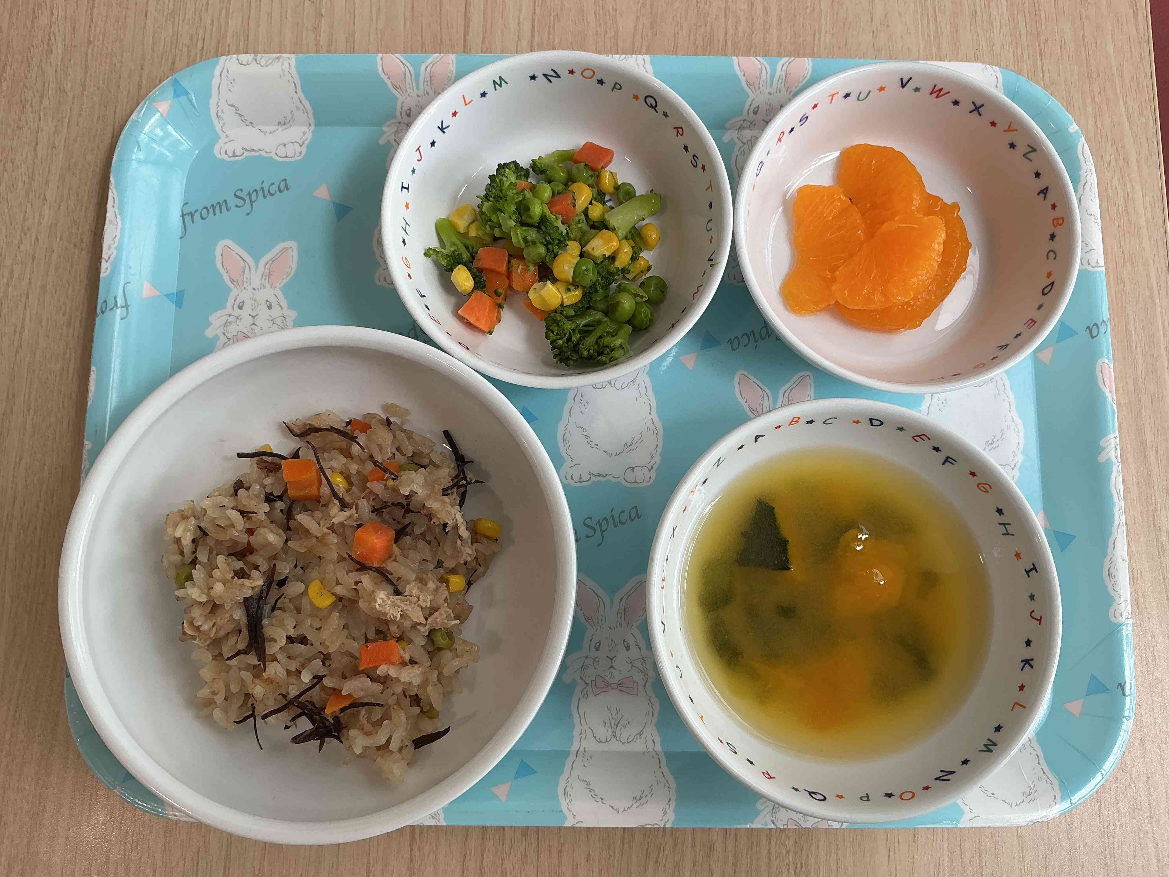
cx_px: 584
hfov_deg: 61.7
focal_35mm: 29
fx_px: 979
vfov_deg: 48.2
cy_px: 438
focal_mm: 3
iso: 20
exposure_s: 1/120
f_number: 1.8
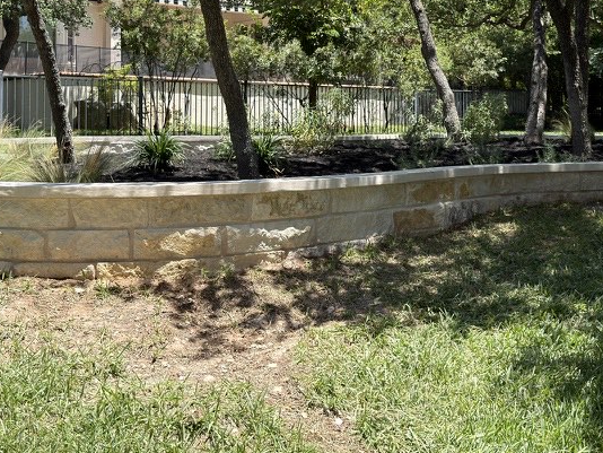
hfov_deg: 41.2
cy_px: 111
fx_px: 802
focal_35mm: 46
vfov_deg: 31.0
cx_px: 292
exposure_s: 1/1468
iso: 64
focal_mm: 6.76
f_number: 1.78
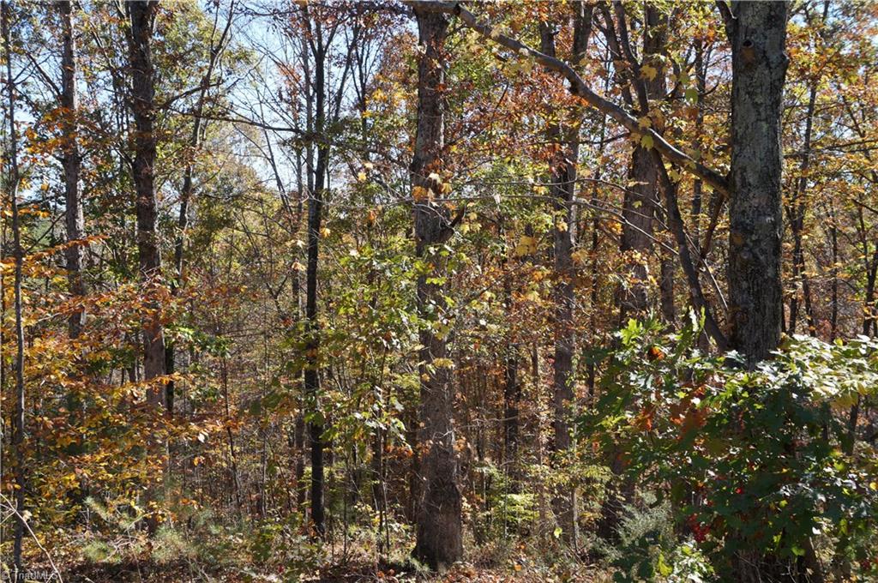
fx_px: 1279
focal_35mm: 52
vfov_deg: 25.7
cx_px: 439
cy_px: 292
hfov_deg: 37.9
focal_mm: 35
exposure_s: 1/80
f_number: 7.1
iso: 100
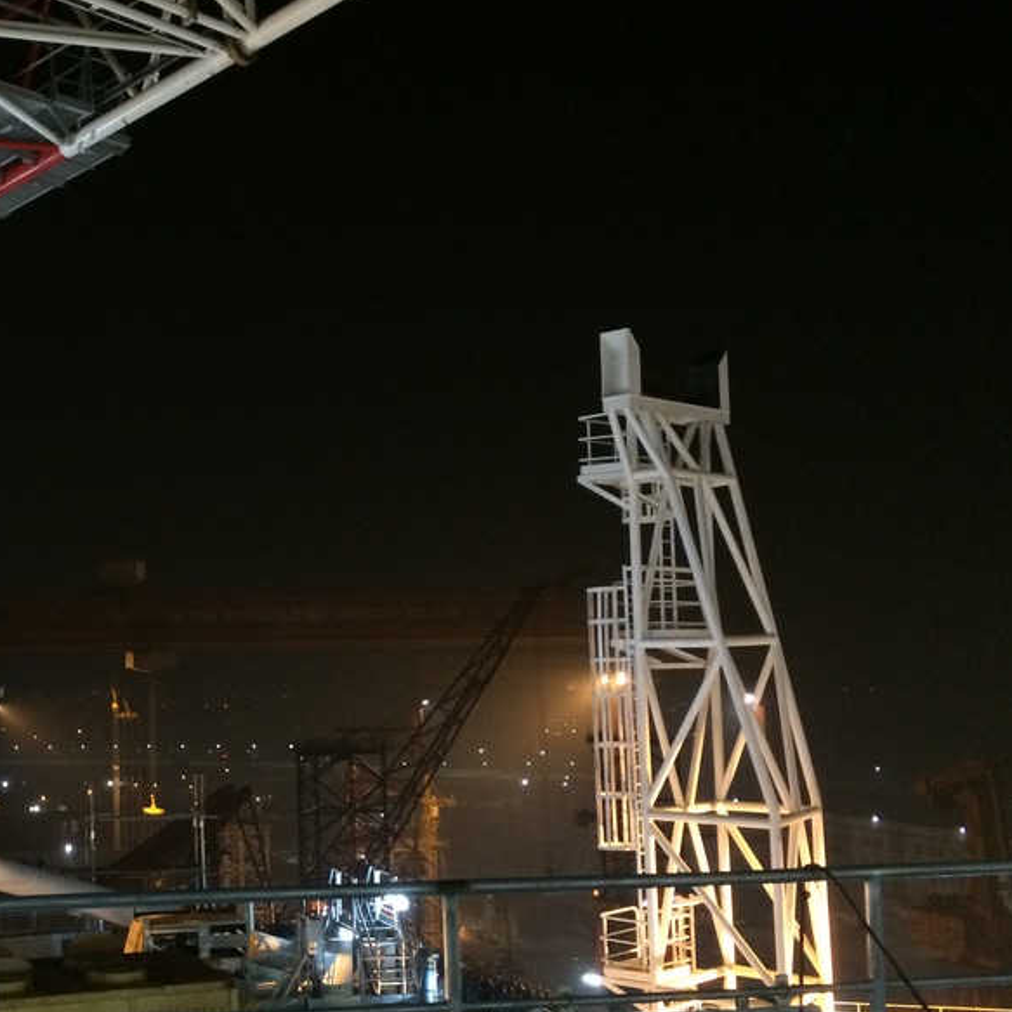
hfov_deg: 35.8
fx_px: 1488
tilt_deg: +3.3
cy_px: 573
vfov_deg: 37.5
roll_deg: +1.8
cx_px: 148
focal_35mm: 45
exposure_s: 1/15
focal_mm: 4.15
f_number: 2.2
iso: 320
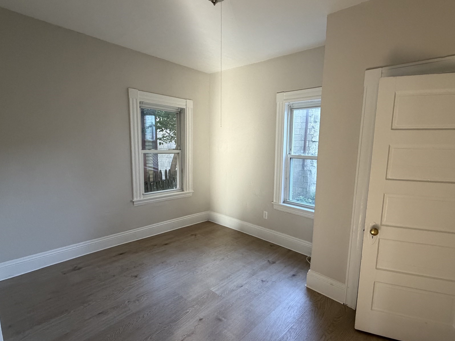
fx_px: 237
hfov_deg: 87.3
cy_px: 182
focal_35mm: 18
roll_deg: -0.2
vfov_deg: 71.5
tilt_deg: -8.1
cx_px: 256
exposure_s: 1/107
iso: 320
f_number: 2.2
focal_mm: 2.22
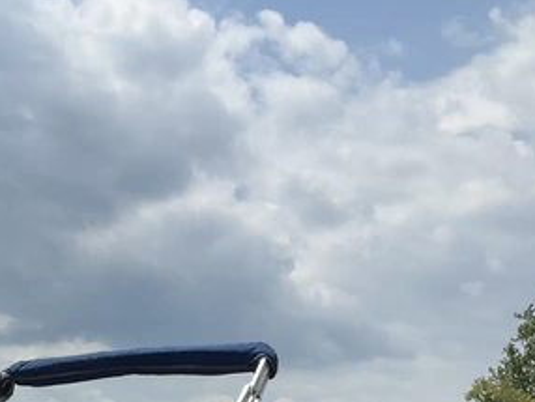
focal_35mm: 76
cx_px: -144
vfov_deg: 18.1
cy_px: 523
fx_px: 1176
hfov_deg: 23.0
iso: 25
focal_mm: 3
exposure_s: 1/3322
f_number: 1.8
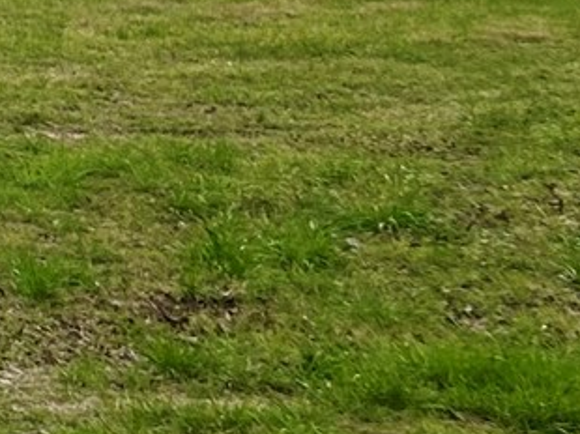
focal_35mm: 172
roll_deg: +0.1
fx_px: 2880
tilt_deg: -1.7
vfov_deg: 8.4
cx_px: -1160
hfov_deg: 9.2
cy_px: -253
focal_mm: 5.7
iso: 50
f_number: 1.5
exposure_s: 1/6993
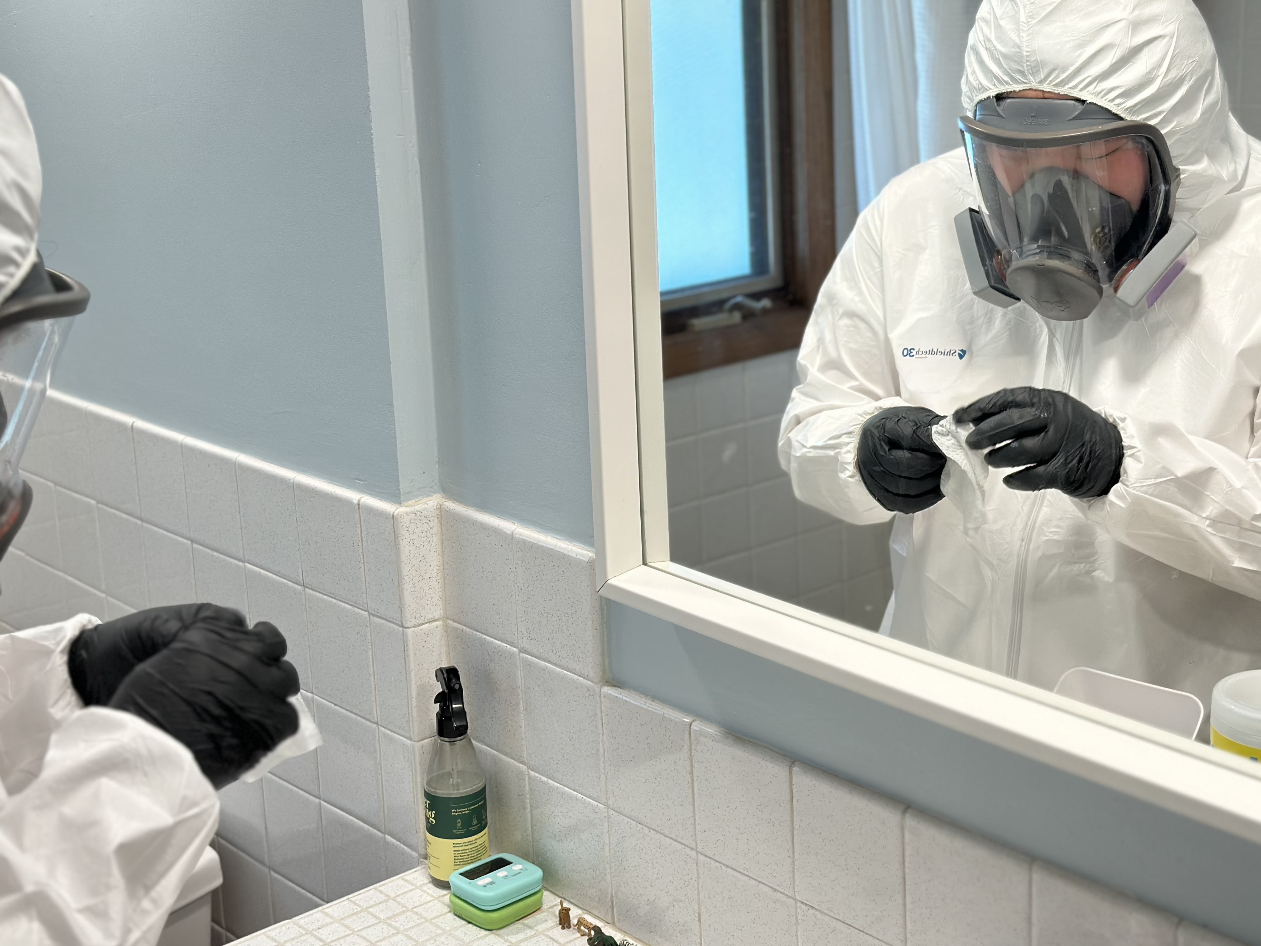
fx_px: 2003
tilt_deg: -14.2
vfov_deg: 26.5
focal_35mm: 55
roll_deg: +2.4
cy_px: 426
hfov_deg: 34.9
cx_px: 589
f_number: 1.78
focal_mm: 6.86
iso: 100
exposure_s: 1/120
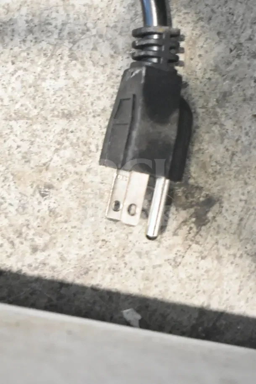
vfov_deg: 29.9
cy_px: 192
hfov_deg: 20.2
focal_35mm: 68
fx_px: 719
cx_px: 128
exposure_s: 1/80
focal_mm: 45
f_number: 5
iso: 11400
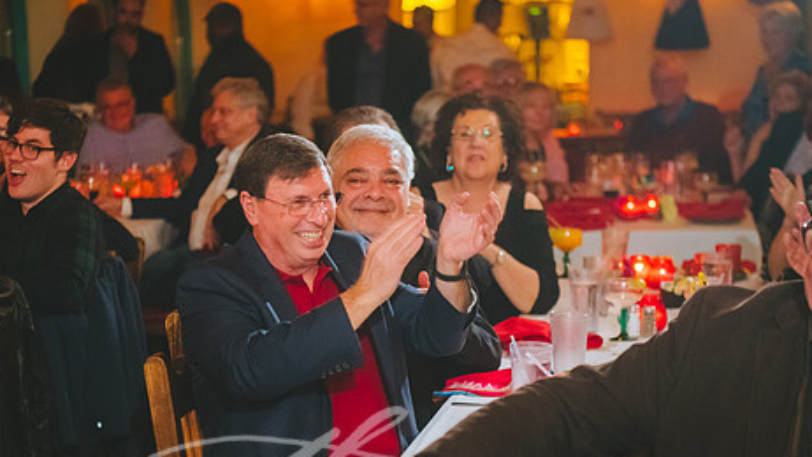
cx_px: 366
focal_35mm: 104
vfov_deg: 11.6
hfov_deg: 20.5
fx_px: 2239
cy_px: 290
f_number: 2.8
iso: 1250
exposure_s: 1/80
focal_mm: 70
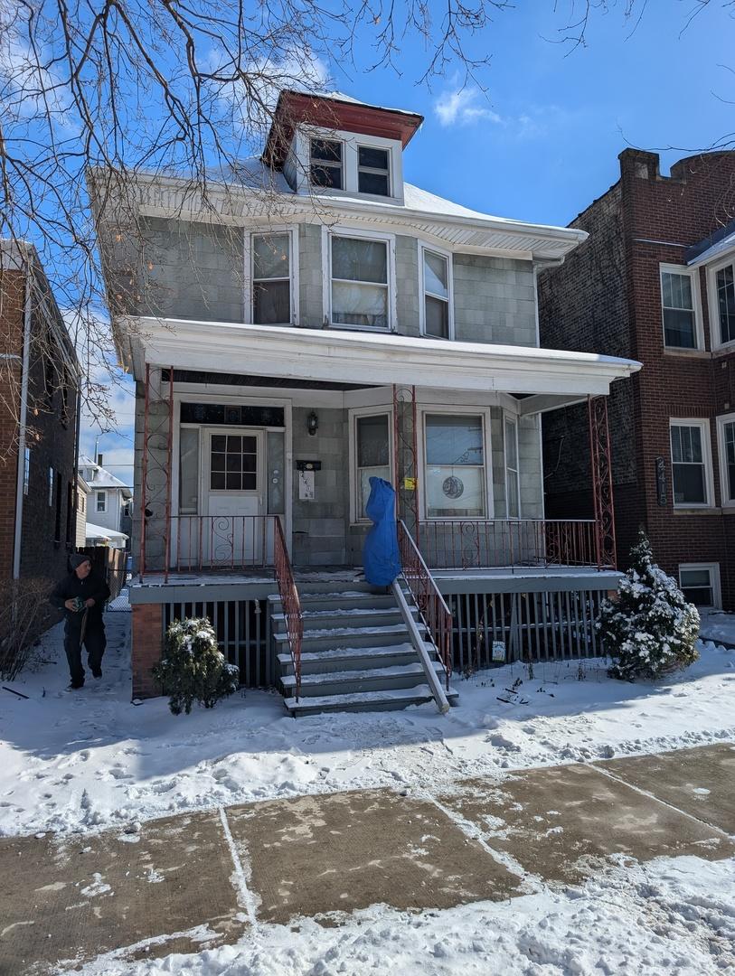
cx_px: 368
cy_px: 488
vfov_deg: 71.5
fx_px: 678
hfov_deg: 56.9
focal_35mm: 24
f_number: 1.68
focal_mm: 6.9
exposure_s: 1/1745
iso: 21
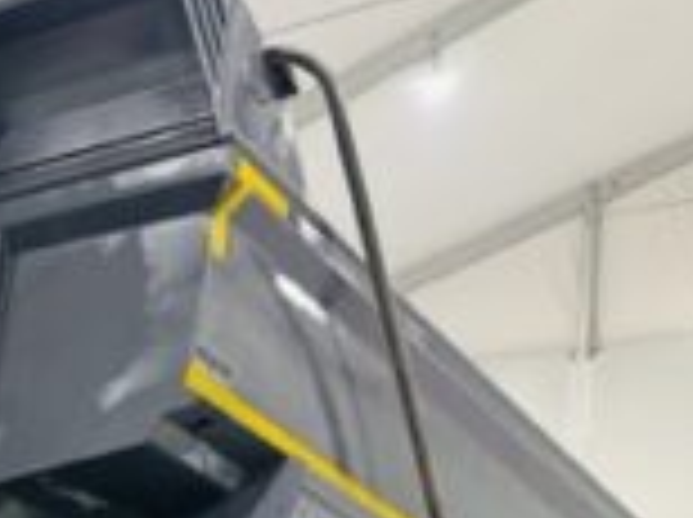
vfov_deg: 17.4
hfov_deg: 22.1
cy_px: 723
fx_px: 1559
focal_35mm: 78
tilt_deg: -1.1
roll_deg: -0.2
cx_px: -243
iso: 200
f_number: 1.78
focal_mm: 6.86
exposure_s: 1/119
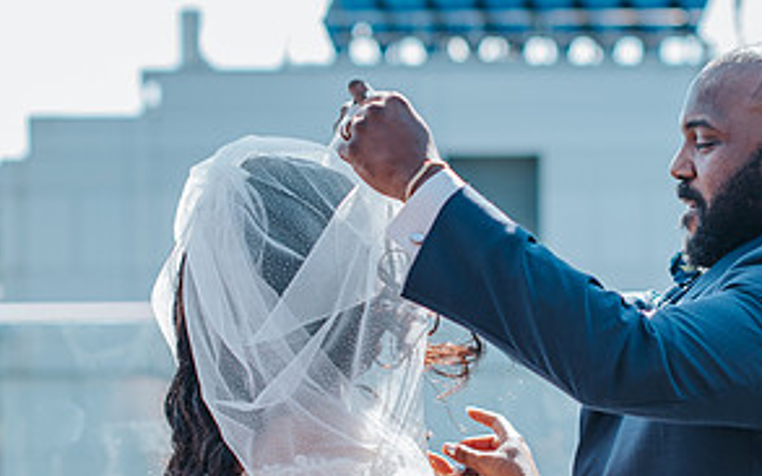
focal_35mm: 128
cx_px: 365
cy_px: 286
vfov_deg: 10.2
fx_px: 2658
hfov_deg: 16.3
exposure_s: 1/640
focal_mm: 50
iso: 64
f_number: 2.5
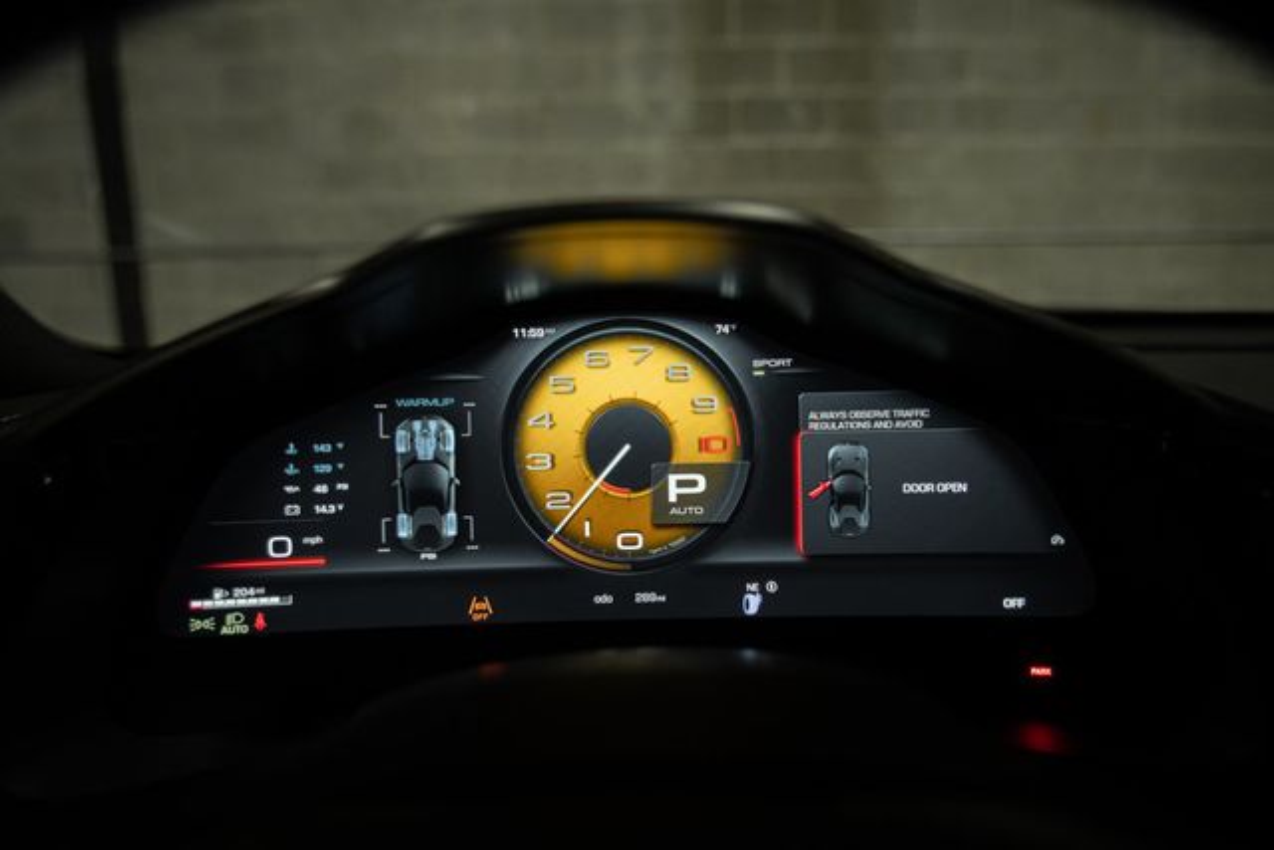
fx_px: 779
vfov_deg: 57.3
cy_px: 425
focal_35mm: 22
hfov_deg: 78.6
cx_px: 637
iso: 640
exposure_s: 1/160
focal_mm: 22
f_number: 2.8
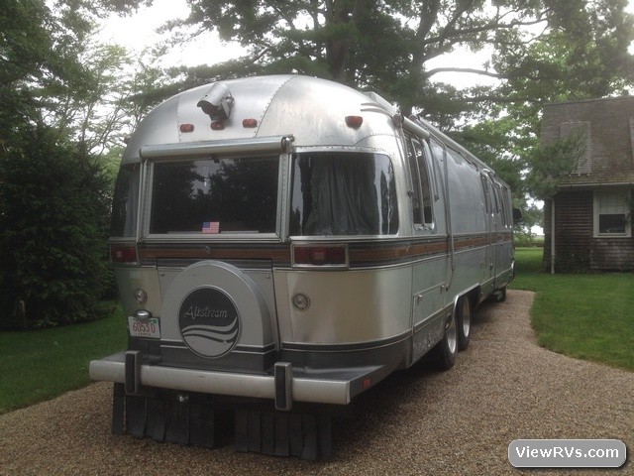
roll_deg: +1.1
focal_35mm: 35
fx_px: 641
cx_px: 317
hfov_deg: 52.6
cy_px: 238
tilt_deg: -5.6
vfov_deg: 40.7
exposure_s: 1/213
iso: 50
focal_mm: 4.28
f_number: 2.4
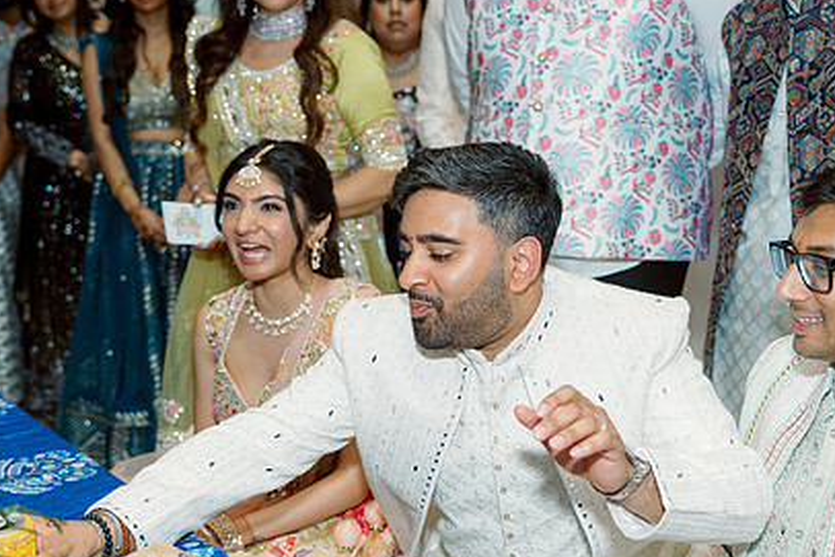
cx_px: 465
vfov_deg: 27.0
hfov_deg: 39.5
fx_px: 1160
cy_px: 320
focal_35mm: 50
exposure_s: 1/250
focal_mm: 35
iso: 500
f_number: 2.8
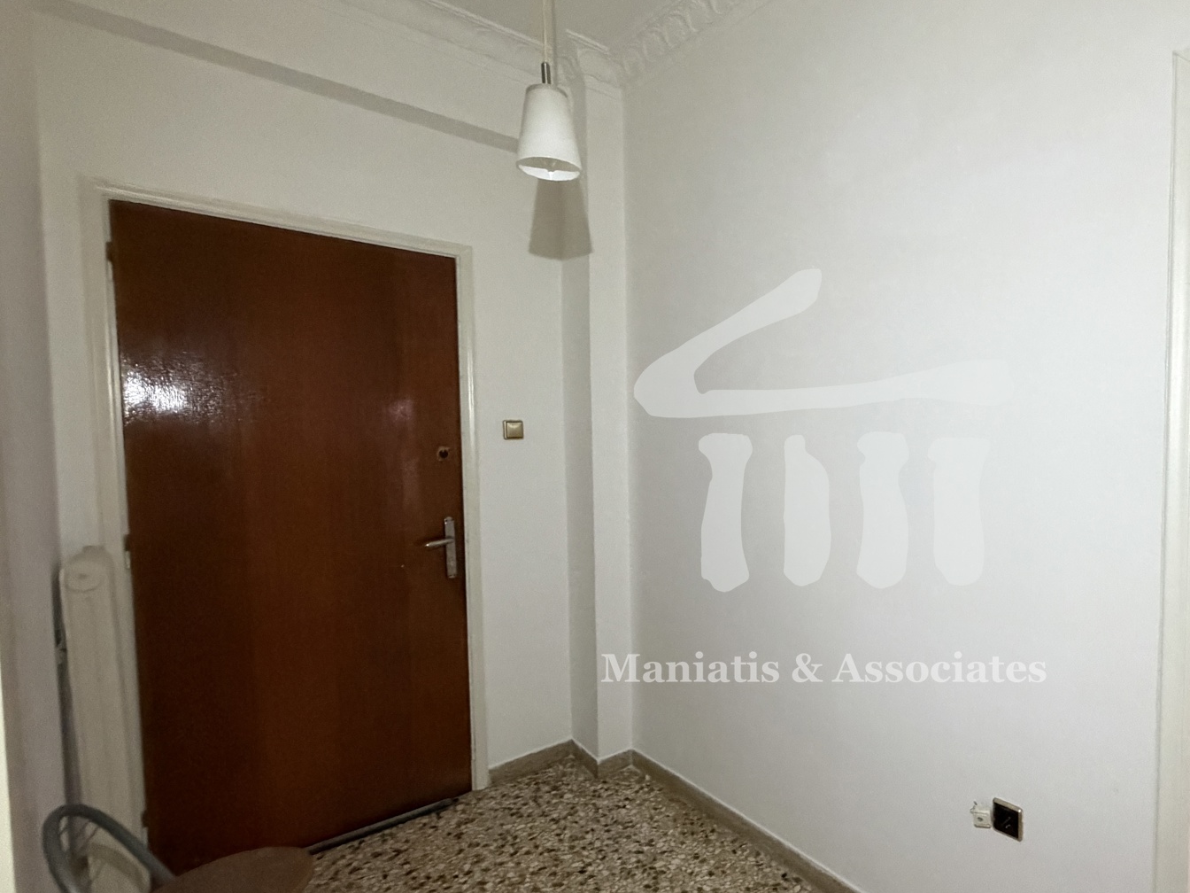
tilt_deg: -3.5
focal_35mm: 20
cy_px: 477
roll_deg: -0.1
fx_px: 688
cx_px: 822
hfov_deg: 78.3
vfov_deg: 65.9
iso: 640
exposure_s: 1/60
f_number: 2.2
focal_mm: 2.22
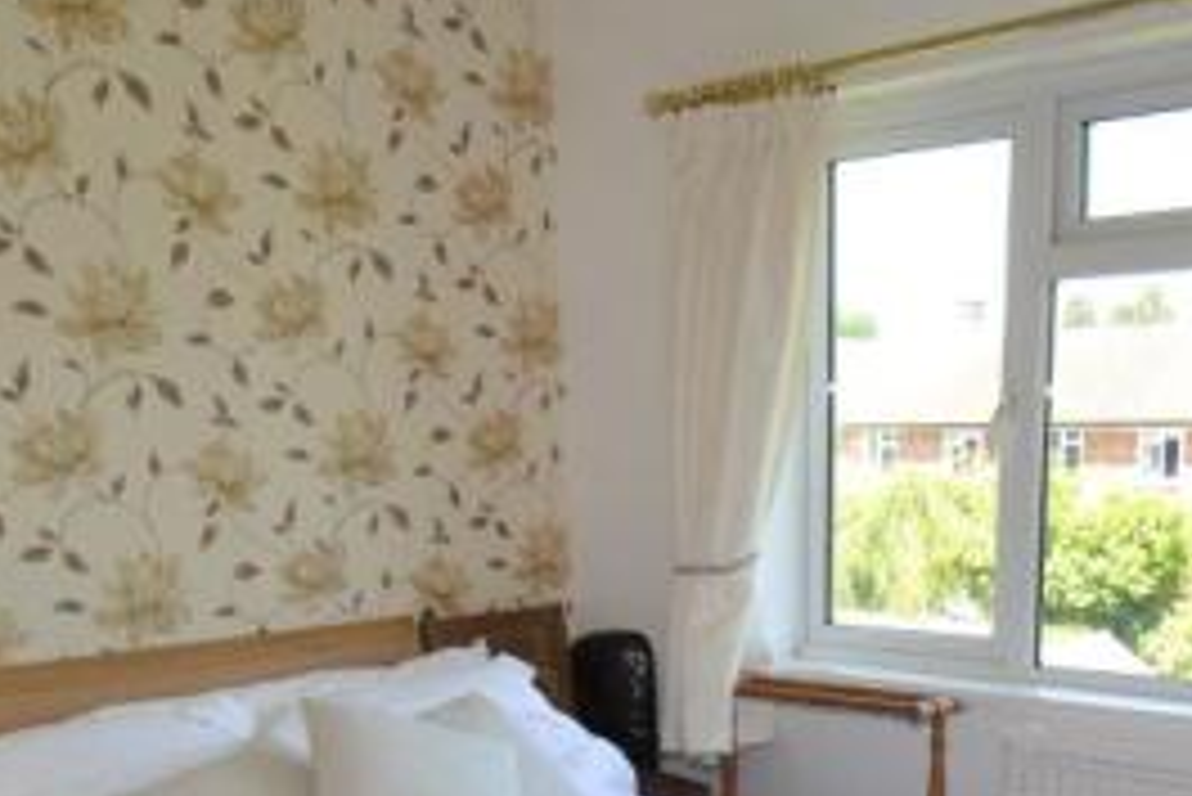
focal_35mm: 43
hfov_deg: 45.4
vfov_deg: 29.2
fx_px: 1412
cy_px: 816
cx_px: 735
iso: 360
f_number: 5.6
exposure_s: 1/125
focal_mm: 11.5
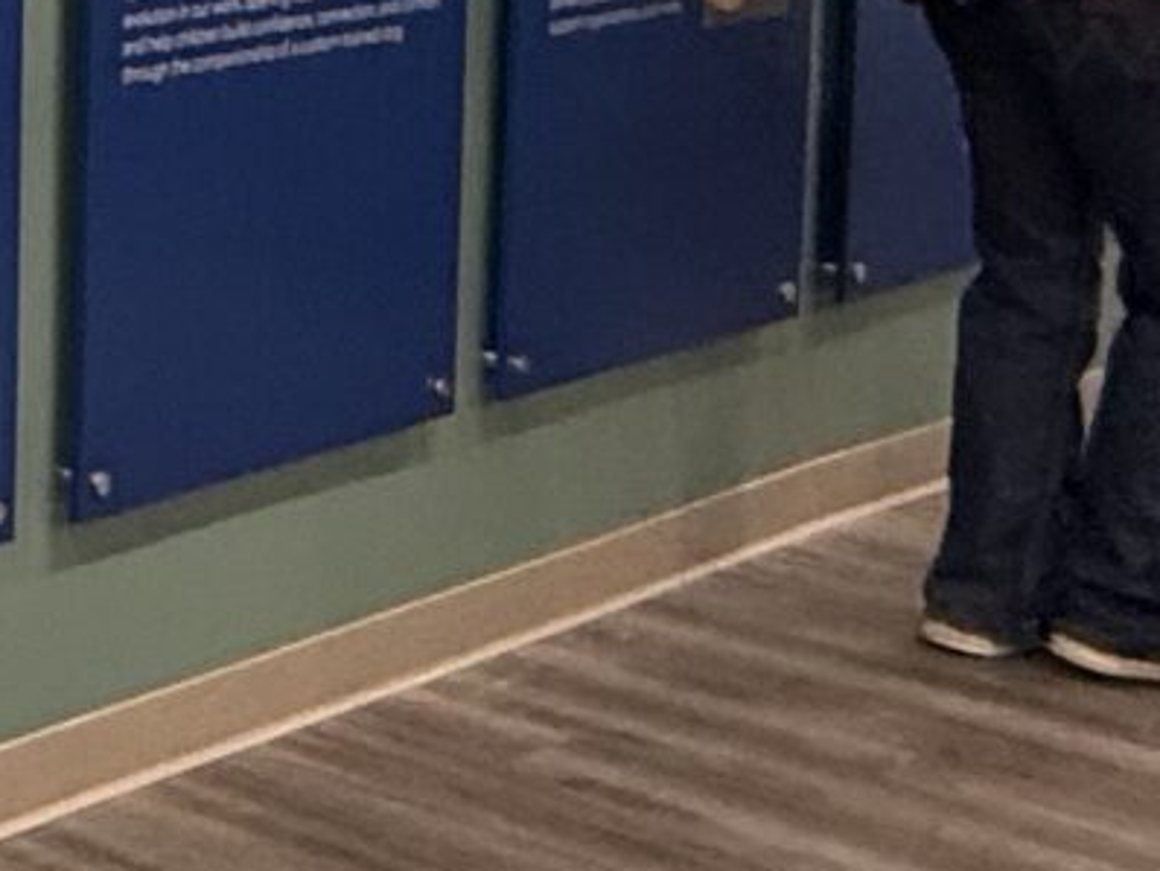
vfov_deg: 15.6
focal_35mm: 90
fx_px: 3018
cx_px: -1545
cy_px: -274
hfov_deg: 14.8
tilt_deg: -2.6
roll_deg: -0.1
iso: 320
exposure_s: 1/120
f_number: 2.2
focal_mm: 2.22
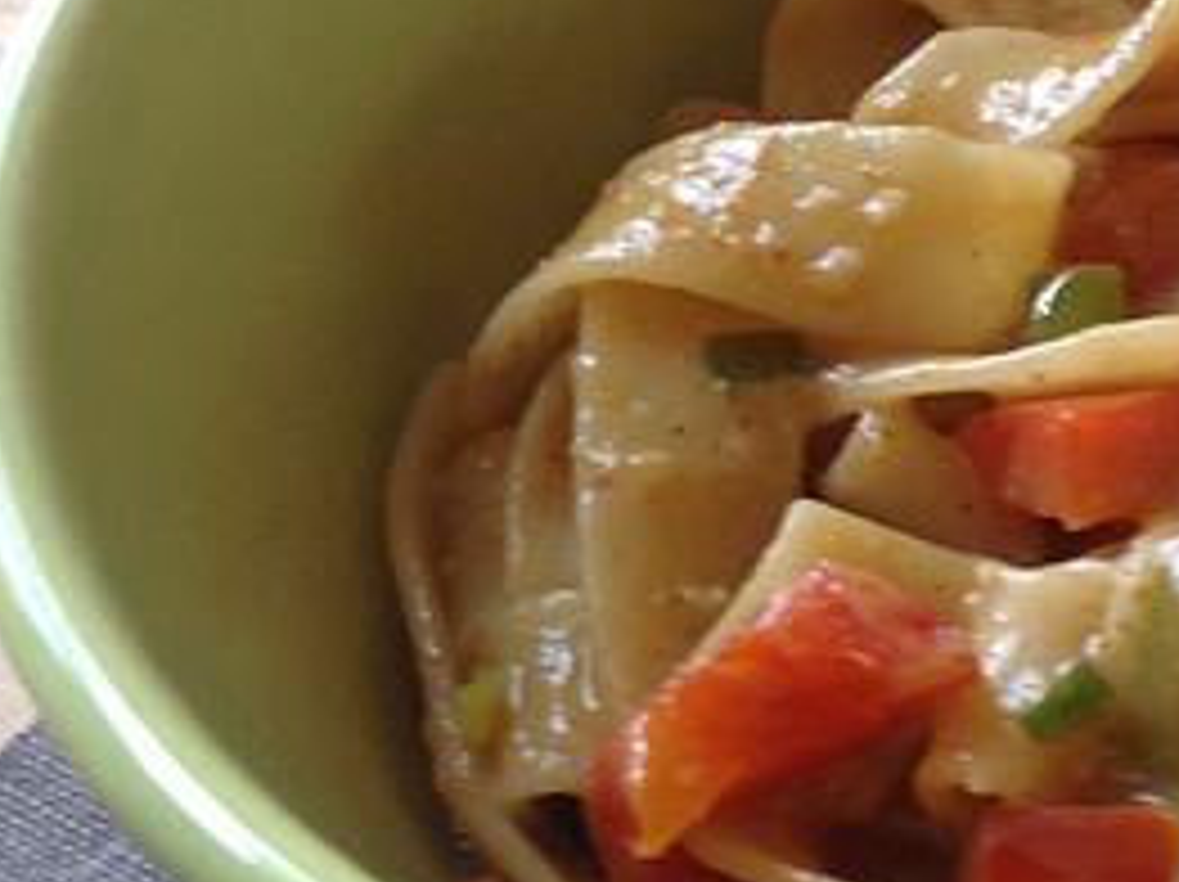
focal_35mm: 107
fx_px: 3641
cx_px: 1368
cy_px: 230
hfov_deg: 17.6
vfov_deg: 13.8
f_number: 2.4
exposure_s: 1/15
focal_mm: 4.28
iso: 80
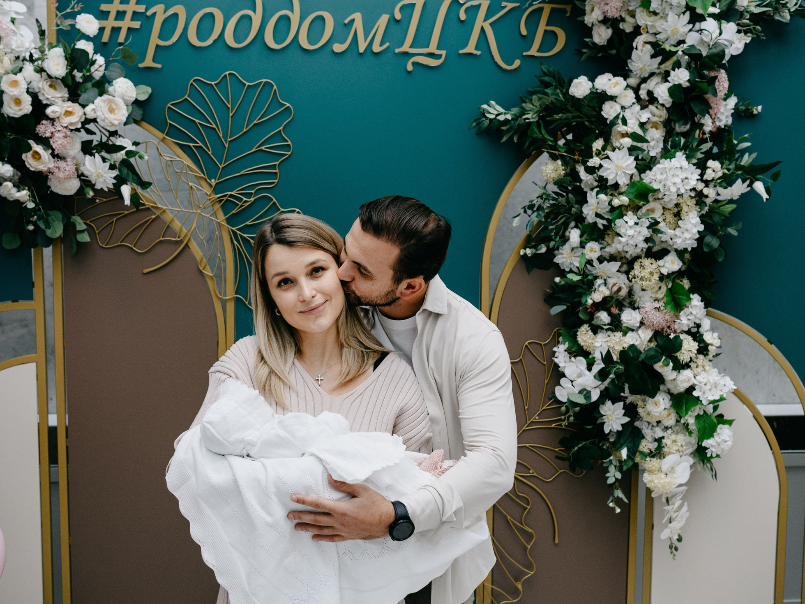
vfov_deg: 34.3
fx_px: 977
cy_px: 330
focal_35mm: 42
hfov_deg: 44.8
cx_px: 384
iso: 320
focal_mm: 32
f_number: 3.5
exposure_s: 1/160
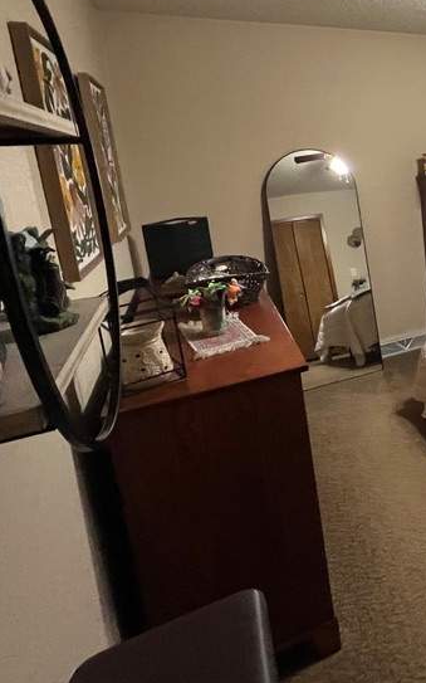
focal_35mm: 26
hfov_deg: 36.0
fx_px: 483
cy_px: 242
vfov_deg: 68.9
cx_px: 522
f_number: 1.8
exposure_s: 1/60
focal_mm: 1.57
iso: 640
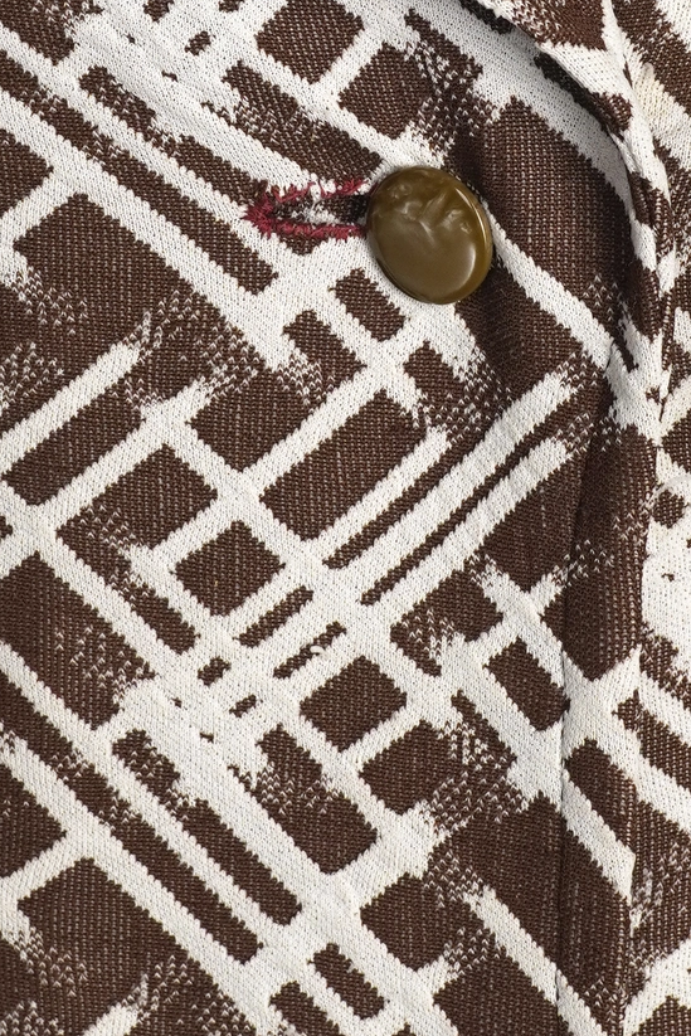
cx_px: 404
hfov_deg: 8.2
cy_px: -29
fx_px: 4835
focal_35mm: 168
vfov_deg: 12.1
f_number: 6.3
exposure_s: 1/80
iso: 400
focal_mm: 32
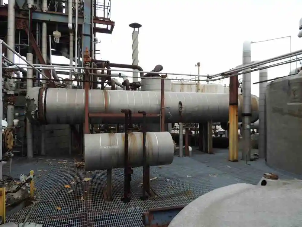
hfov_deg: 71.6
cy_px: 114
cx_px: 151
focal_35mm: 24
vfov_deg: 56.8
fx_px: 209
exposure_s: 1/320
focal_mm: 4.3
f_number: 3
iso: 100
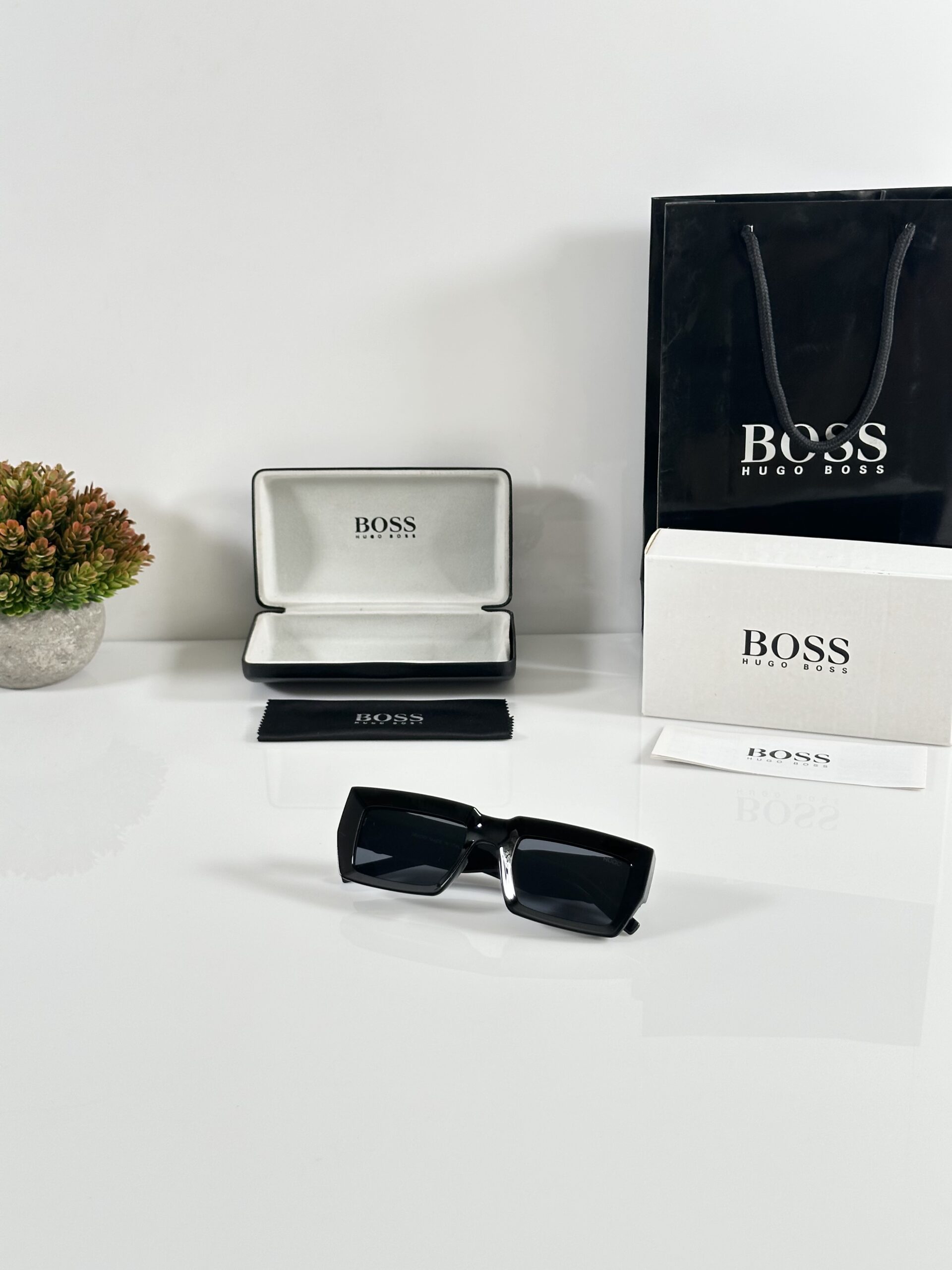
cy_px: 635
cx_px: 476
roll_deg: -0.1
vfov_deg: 39.7
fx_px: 1760
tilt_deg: -21.1
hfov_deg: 30.3
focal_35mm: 48
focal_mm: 6.86
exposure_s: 1/94
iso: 80
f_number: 1.78
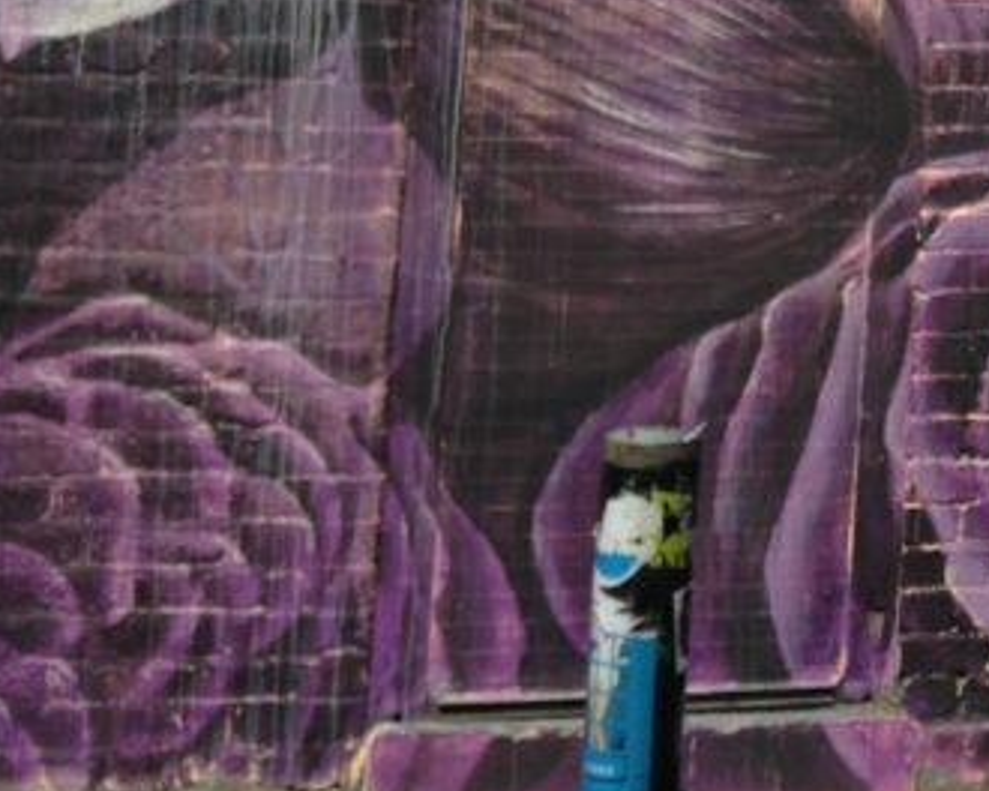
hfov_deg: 17.7
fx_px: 2927
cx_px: 1364
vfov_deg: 15.0
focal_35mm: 100
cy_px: -105
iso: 50
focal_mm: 4.13
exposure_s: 1/1391
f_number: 2.4
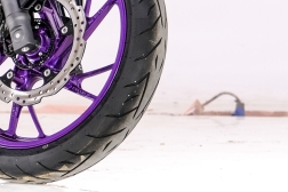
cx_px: -134
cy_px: -87
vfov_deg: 7.3
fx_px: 1480
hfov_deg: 10.7
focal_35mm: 185
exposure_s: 1/125
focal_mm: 36.5
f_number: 2.8
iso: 320
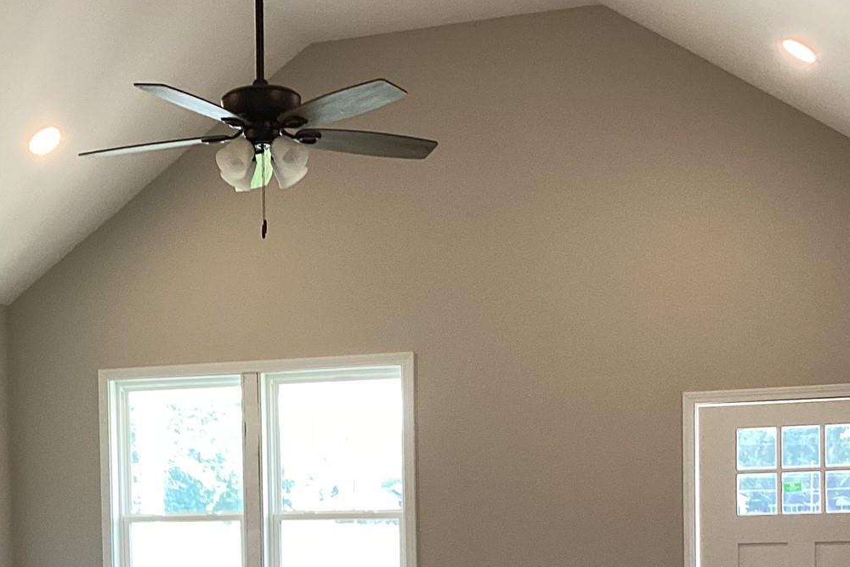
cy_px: 602
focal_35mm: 66
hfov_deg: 30.2
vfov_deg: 19.8
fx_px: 1558
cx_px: 264
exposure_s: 1/50
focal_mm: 3.3
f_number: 2.4
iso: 64
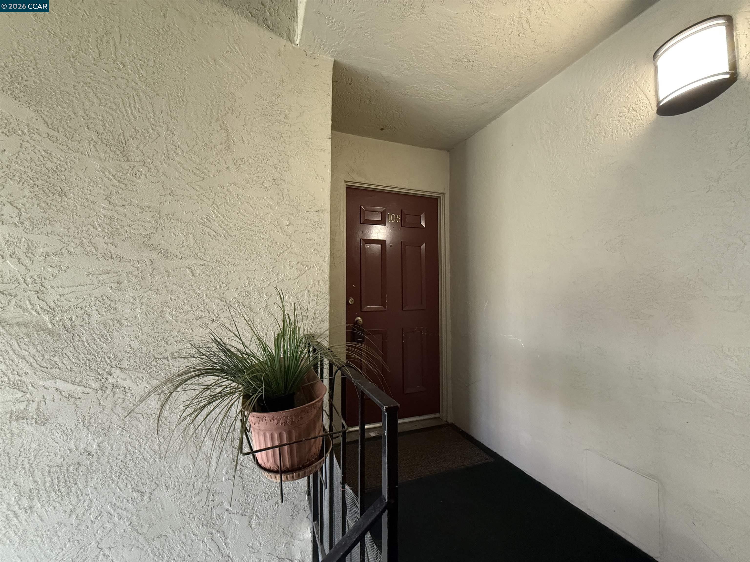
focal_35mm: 14
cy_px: 281
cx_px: 375
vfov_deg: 85.7
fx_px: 303
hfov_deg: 102.1
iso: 640
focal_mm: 2.22
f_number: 2.2
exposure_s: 1/60
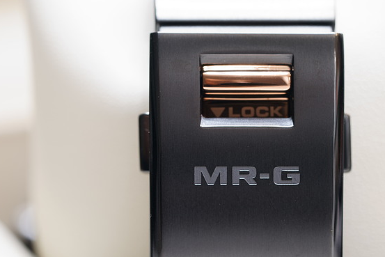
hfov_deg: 16.1
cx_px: 207
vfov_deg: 10.8
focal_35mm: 127
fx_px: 1358
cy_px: 133
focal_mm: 90
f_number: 5.6
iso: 100
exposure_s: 4
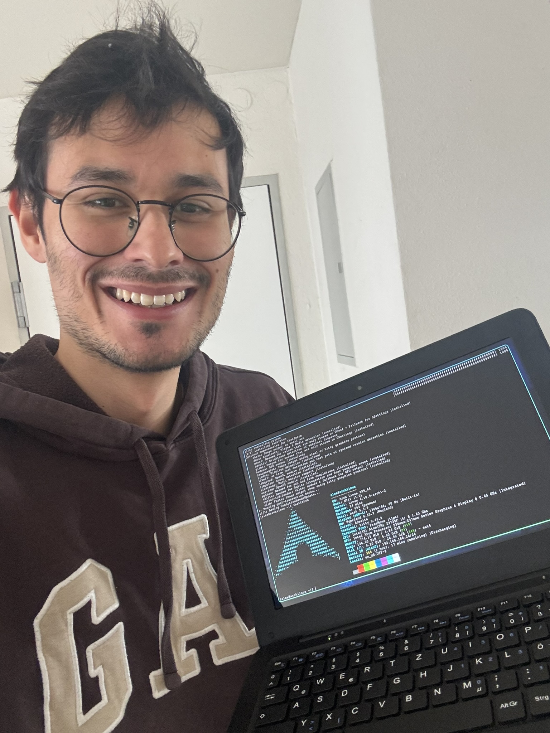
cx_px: 275
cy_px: 366
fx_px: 636
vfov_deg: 60.0
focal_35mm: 30
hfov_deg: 46.8
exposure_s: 1/60
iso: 200
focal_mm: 2.69
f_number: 1.9
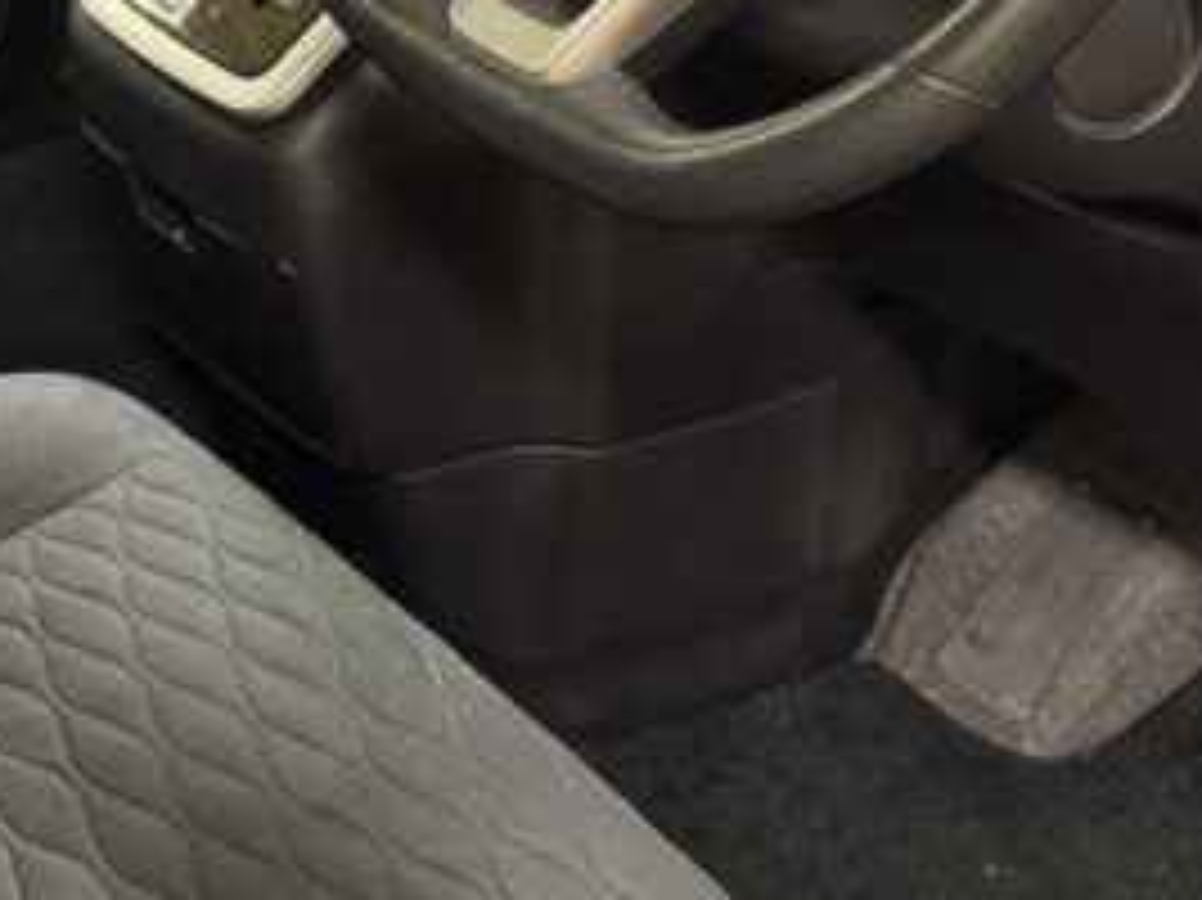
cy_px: -270
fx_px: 2499
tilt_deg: -19.2
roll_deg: -0.5
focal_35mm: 72
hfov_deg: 26.9
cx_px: 405
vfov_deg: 18.9
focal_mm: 6.76
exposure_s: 1/50
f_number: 1.78
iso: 320
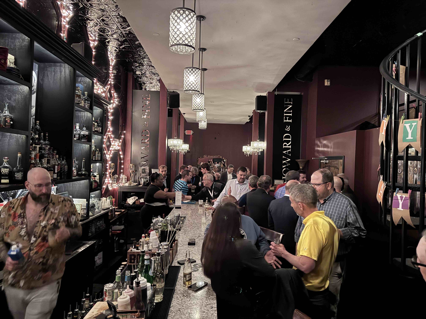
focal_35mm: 24
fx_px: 295
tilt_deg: +0.6
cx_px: 213
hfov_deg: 71.6
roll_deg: -1.6
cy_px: 160
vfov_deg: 56.8
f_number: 1.78
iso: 1600
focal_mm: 6.76
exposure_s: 1/20
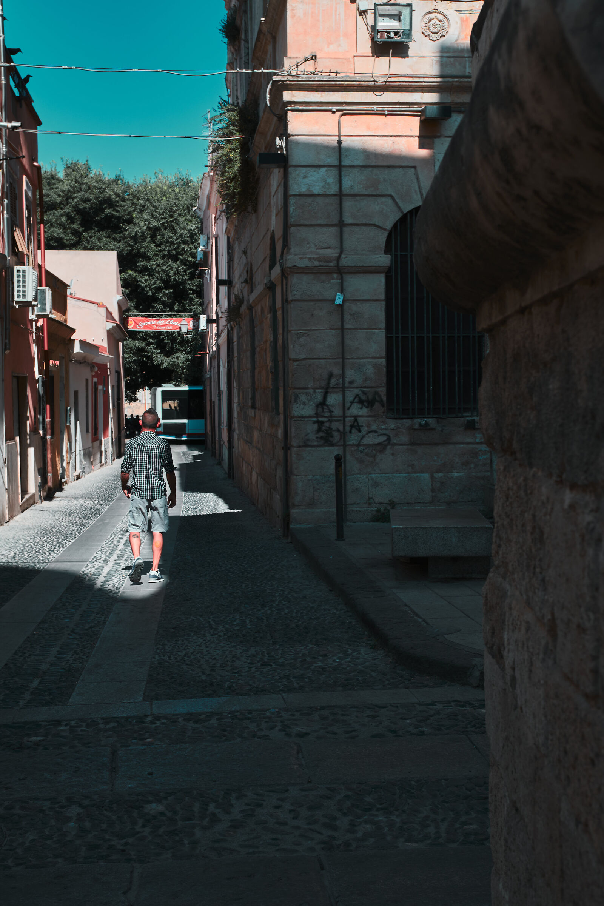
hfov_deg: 27.0
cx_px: 302
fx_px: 1258
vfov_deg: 39.6
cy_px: 453
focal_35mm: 50
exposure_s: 1/500
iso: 200
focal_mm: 33
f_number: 5.6
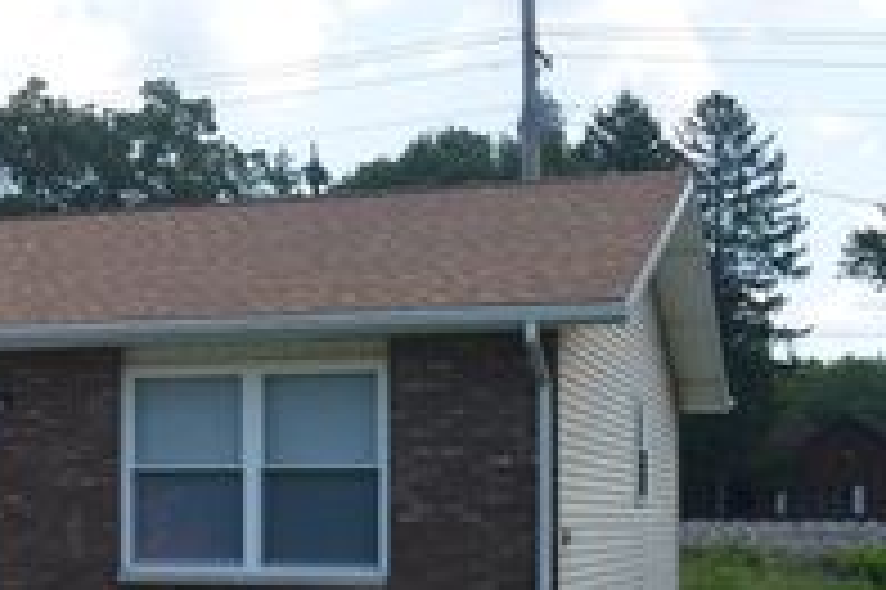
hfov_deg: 24.5
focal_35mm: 76
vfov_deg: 17.8
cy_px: 475
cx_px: -139
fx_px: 1869
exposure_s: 1/200
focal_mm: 20
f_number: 7.1
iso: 200
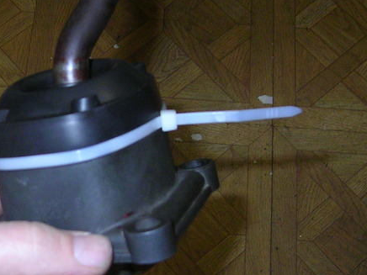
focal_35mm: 66
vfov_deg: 22.2
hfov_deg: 28.8
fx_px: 700
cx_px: 77
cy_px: 167
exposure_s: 1/30
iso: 100
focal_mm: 5.6
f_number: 2.8
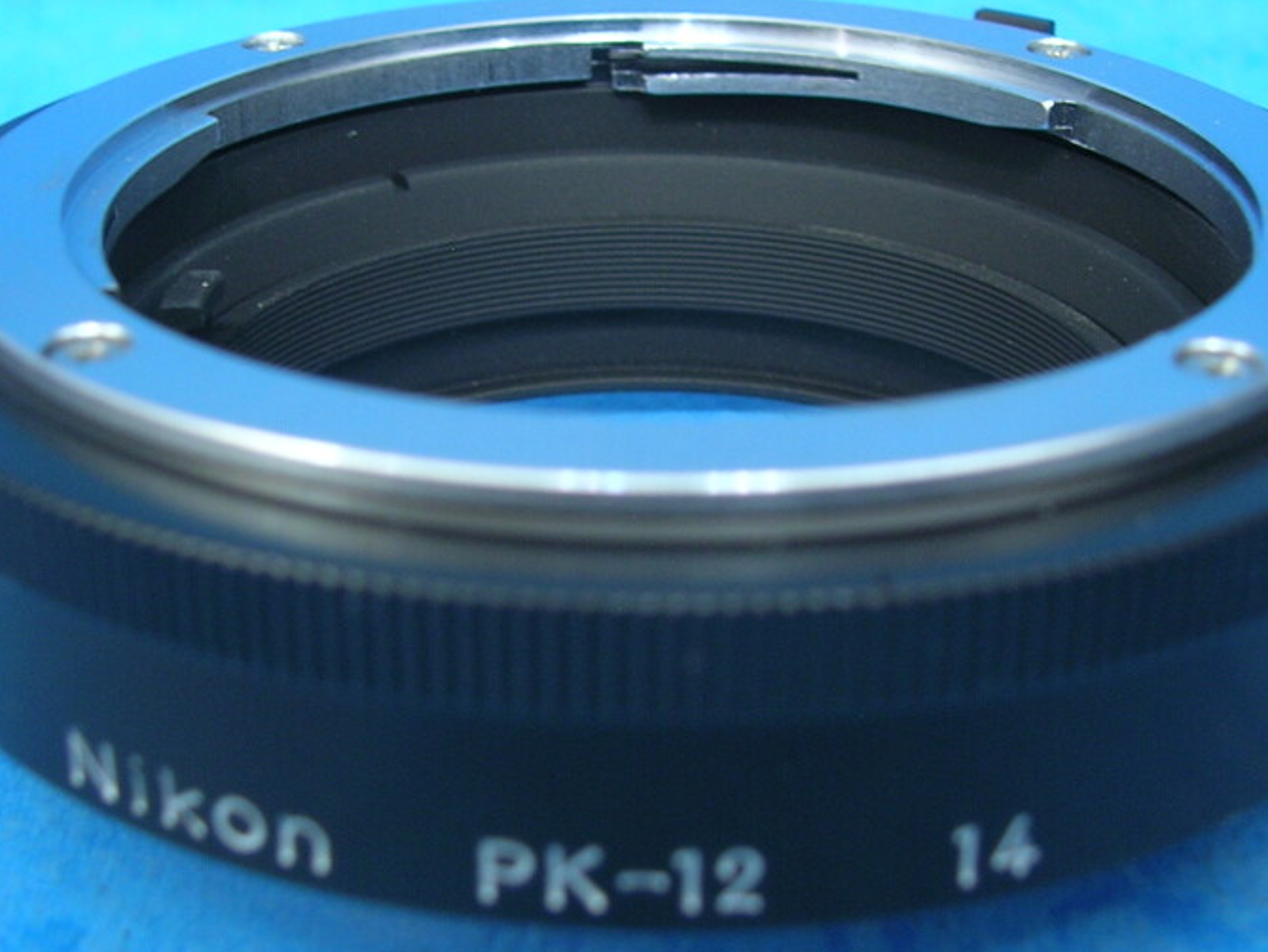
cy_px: 451
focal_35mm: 61
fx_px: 2235
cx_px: 608
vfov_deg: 24.0
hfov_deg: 31.7
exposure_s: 1/4
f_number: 2.9
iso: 50
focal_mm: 5.7
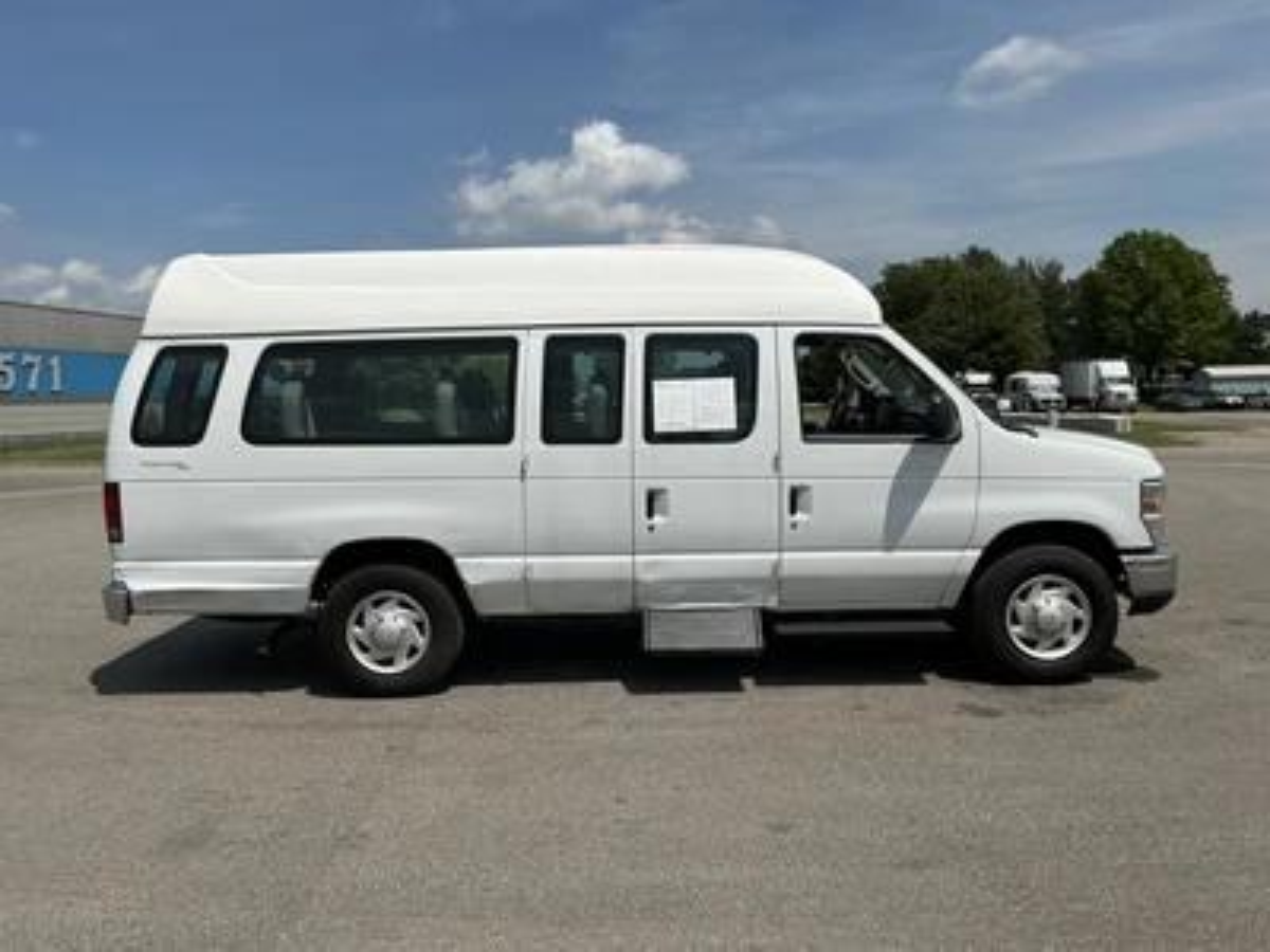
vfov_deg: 49.7
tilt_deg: -0.6
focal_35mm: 28
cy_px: 476
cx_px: 635
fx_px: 1027
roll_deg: +2.6
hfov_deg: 63.4
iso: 25
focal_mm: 3
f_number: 1.8
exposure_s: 1/4405
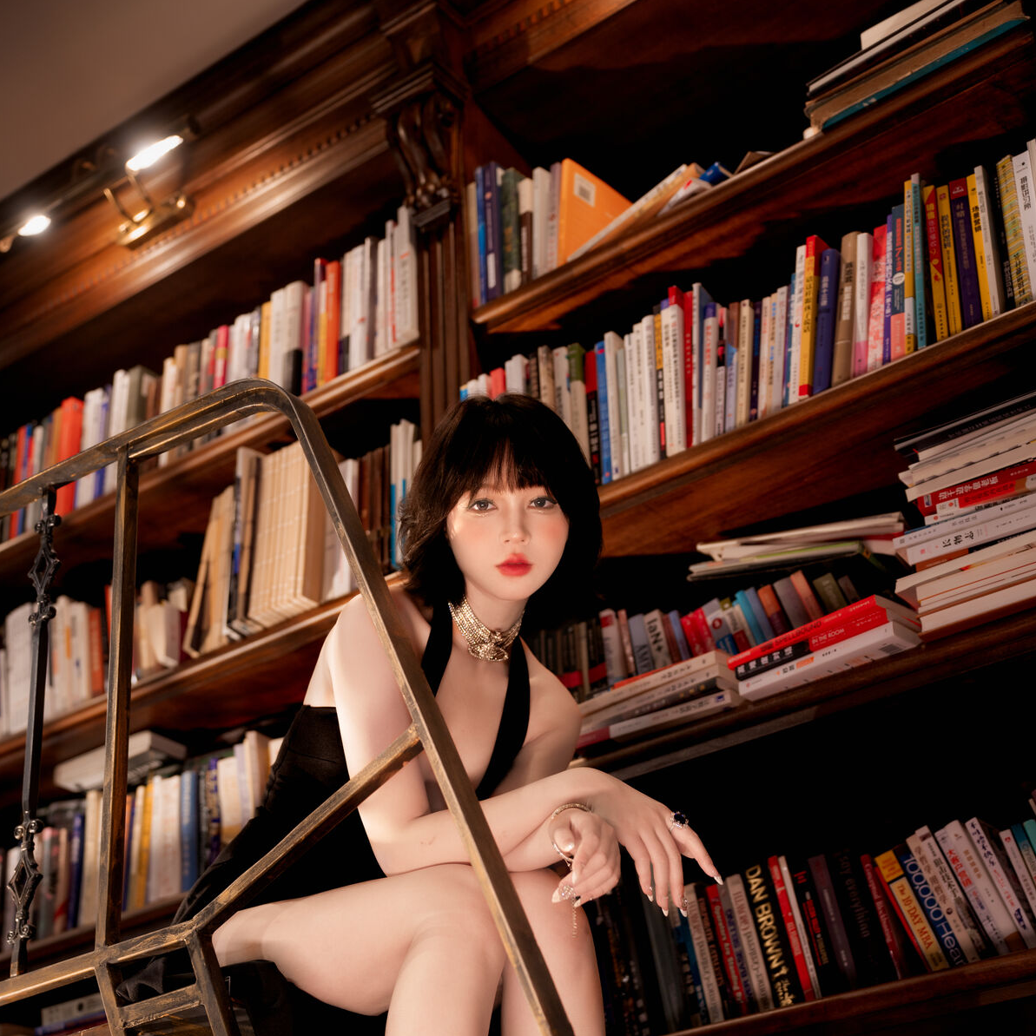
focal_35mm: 59
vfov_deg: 28.8
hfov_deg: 29.1
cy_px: 729
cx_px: 517
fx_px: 1998
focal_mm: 46
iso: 250
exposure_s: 1/80
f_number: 2.5
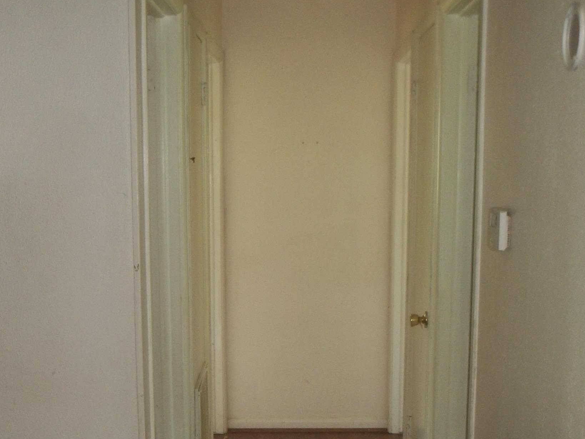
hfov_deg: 33.2
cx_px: 280
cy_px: 331
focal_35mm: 58
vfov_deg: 24.9
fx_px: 980
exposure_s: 1/30
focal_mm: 5.9
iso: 160
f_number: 3.3
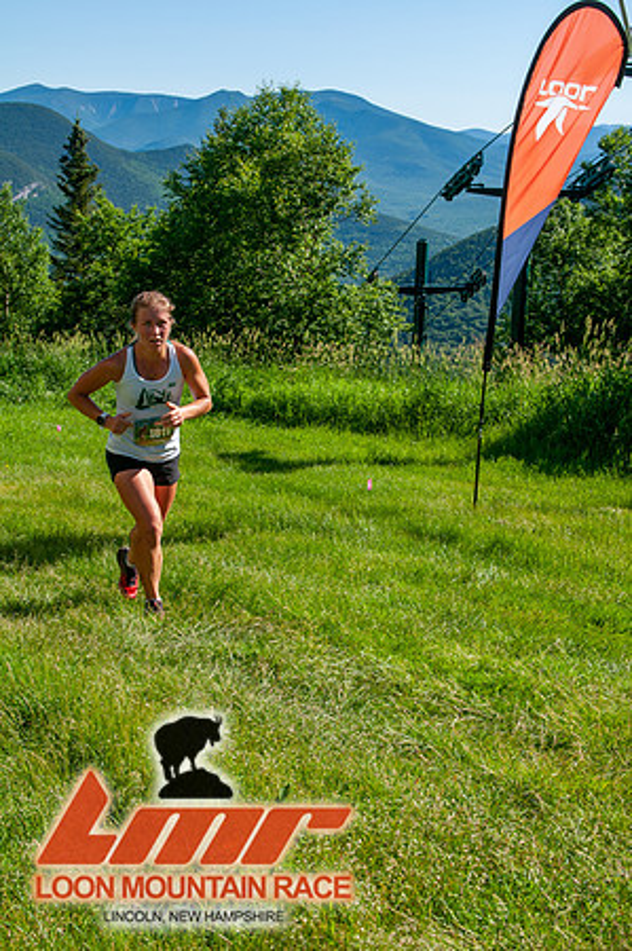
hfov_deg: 26.4
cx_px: 316
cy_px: 476
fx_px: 1346
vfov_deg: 38.9
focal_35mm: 51
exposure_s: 1/400
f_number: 8
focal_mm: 34
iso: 200
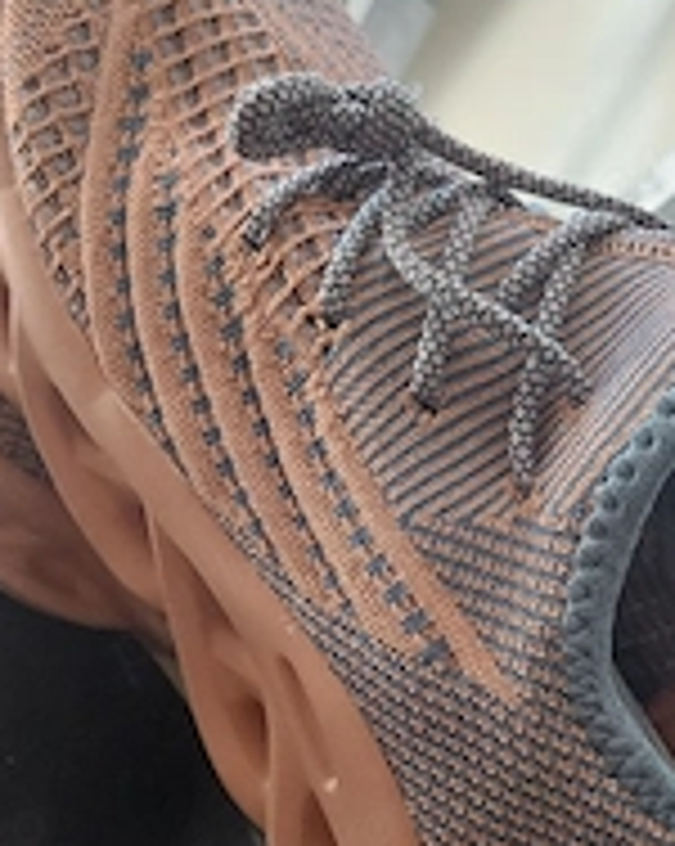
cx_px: 342
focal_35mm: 52
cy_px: 616
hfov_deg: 29.1
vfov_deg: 35.4
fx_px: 1301
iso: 320
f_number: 1.8
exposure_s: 1/50
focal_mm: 5.23
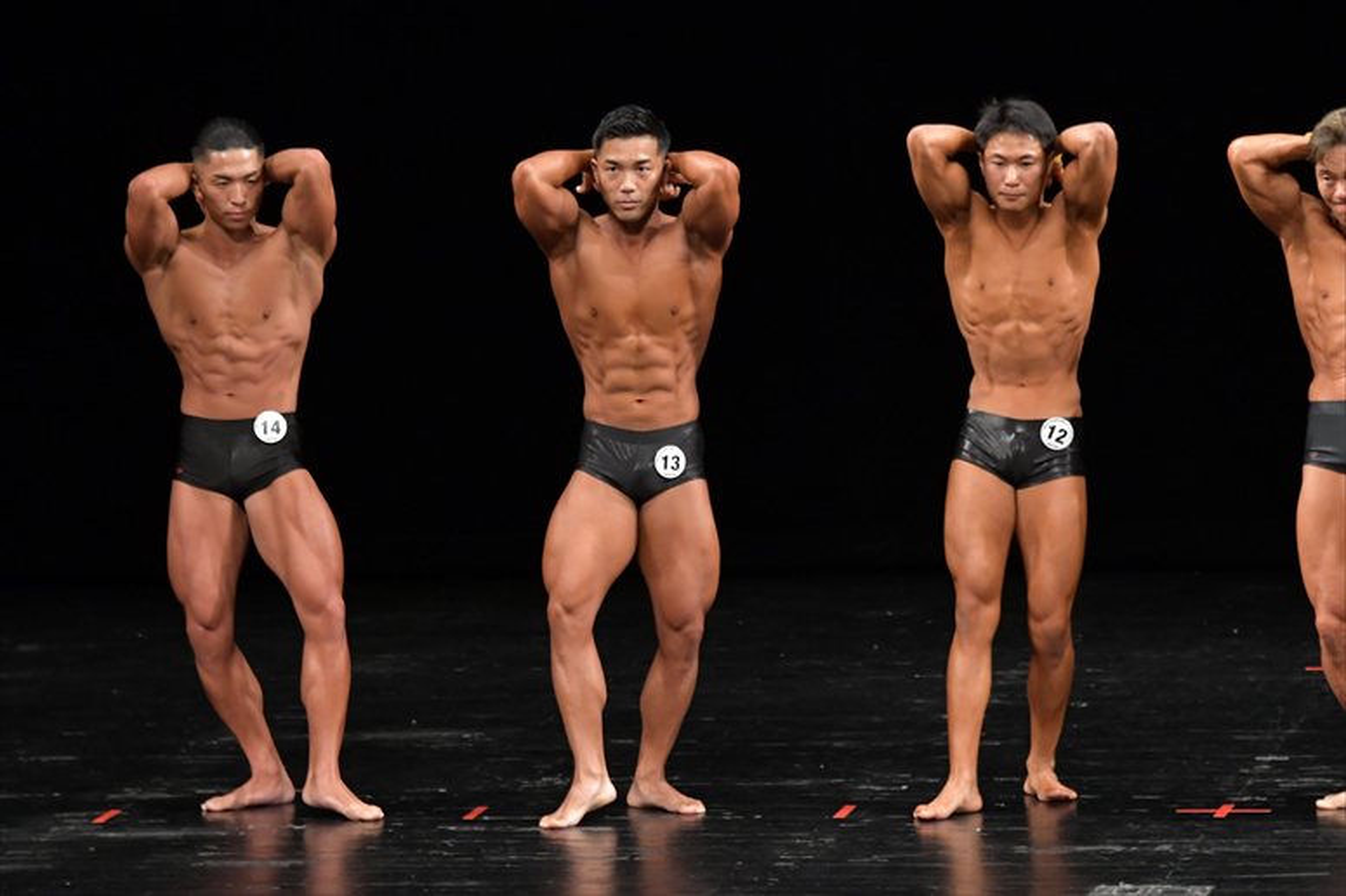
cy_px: 448
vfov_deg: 5.1
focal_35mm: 270
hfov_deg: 7.6
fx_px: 10090
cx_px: 673
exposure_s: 1/400
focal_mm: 180
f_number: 5.6
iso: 3200
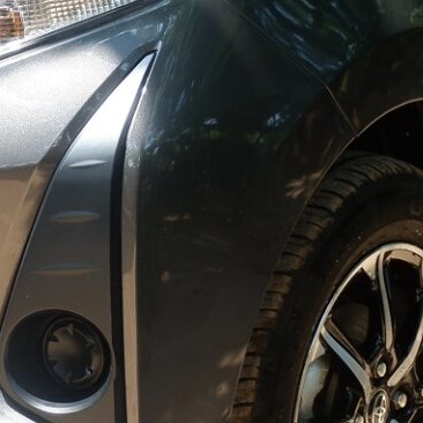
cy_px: 21
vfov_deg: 8.9
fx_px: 2710
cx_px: 193
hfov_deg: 8.9
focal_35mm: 196
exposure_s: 1/180
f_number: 4.7
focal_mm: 29.5
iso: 200
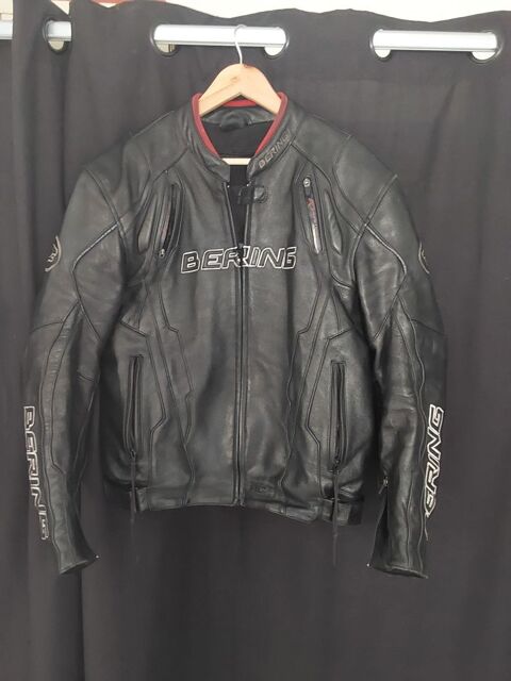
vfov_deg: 63.4
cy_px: 340
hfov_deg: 49.7
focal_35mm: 28
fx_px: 551
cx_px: 256
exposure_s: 1/20
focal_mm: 2.91
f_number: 1.9
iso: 500
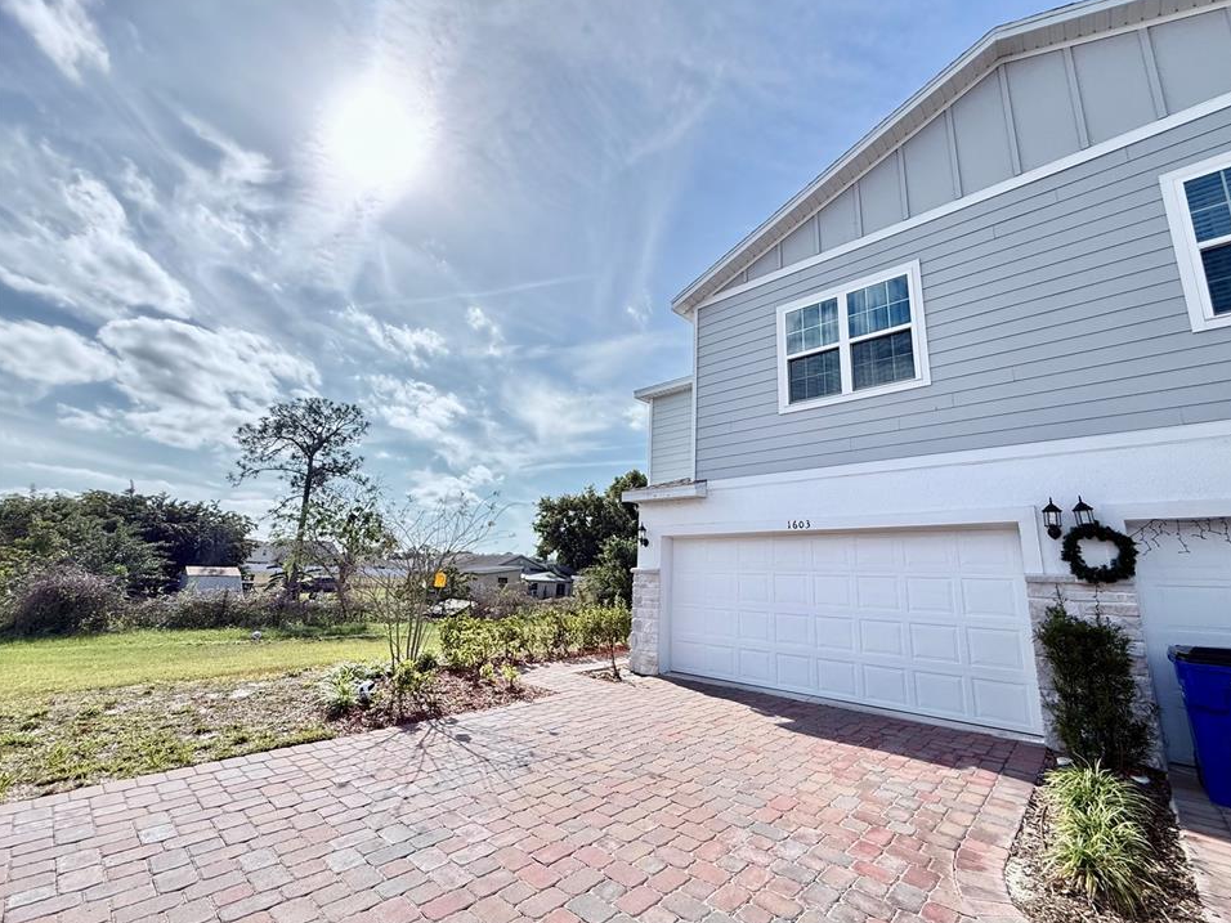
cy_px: 458
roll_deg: -2.7
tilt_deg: +13.6
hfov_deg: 98.1
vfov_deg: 81.7
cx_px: 653
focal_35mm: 15
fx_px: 533
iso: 64
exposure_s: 1/1312
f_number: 2.2
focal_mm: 2.22
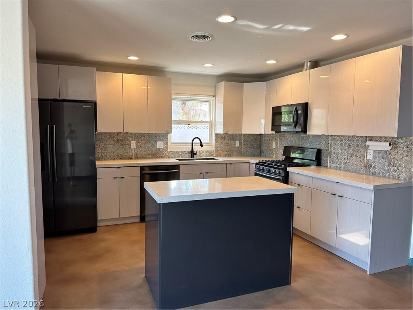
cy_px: 155
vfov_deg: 56.8
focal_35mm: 24
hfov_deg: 71.6
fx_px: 286
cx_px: 206
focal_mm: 6.86
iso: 125
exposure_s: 1/120
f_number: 1.78
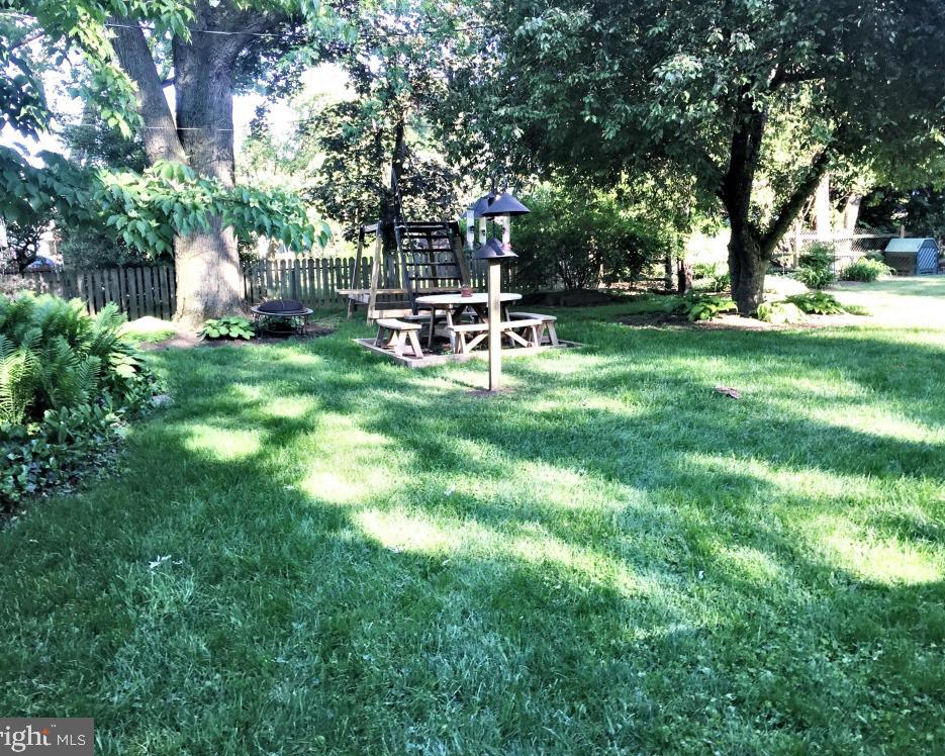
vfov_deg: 47.1
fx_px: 867
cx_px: 485
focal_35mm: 31
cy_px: 371
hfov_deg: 57.2
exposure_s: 1/120
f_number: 2.2
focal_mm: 4.15
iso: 40
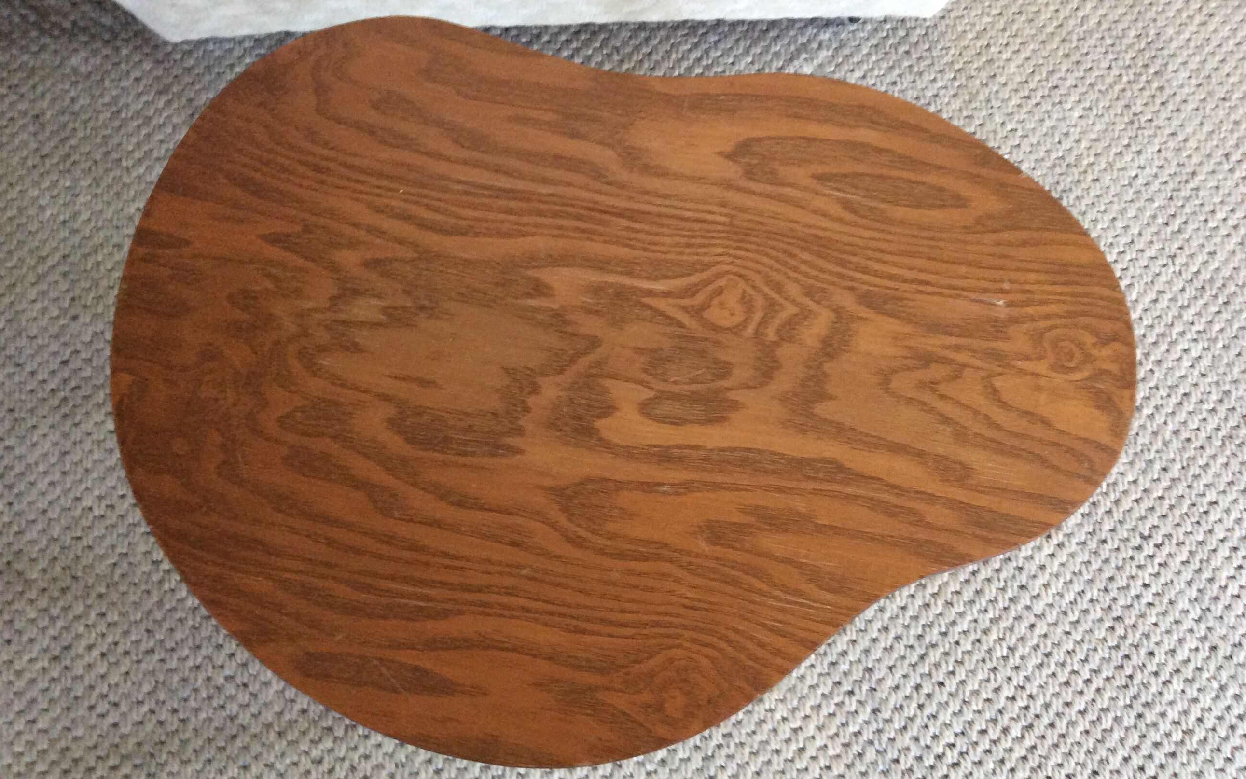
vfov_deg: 37.3
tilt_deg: -75.9
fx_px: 1155
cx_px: 623
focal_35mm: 34
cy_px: 387
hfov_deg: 56.7
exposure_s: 1/25
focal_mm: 3.3
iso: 200
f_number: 2.4
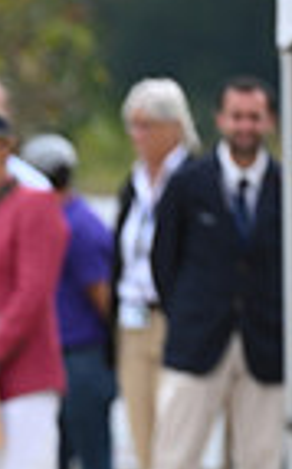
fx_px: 19068
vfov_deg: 1.4
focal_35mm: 1493
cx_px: -577
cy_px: 507
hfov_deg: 0.9
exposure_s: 1/1600
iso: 560
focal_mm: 360
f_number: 5.6
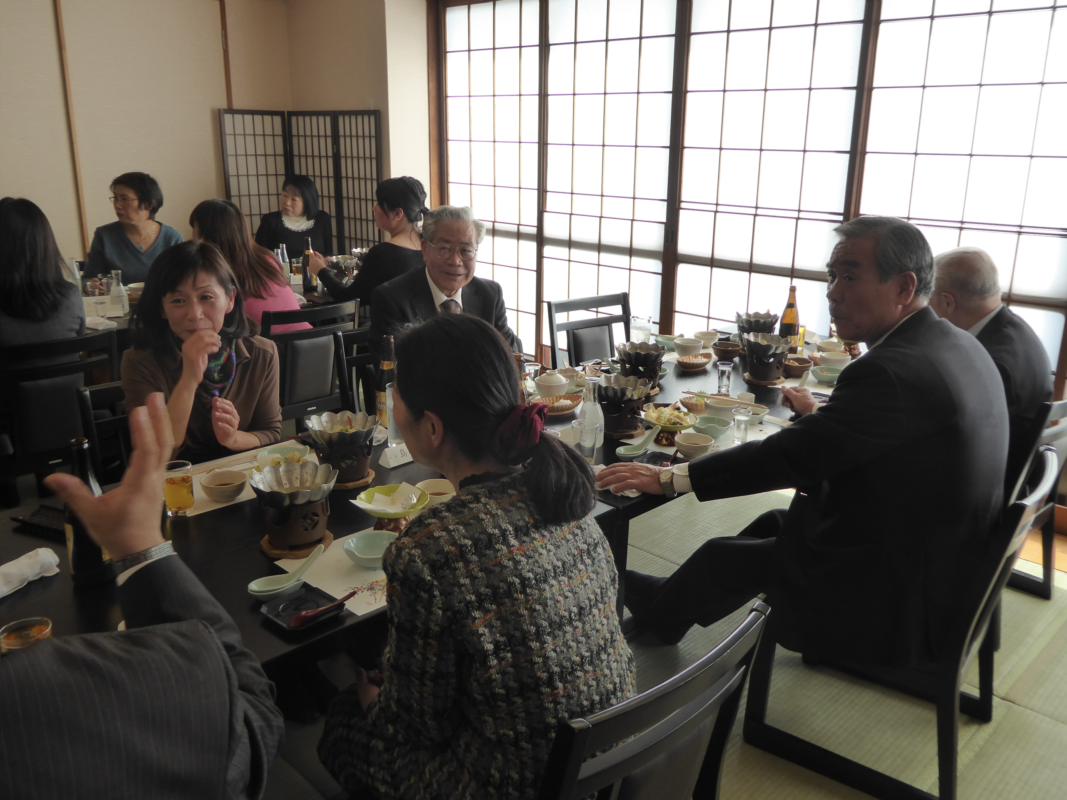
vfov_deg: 48.2
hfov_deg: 61.7
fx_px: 894
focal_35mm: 29
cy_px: 400
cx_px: 534
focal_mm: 5
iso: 250
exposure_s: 1/100
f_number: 3.5
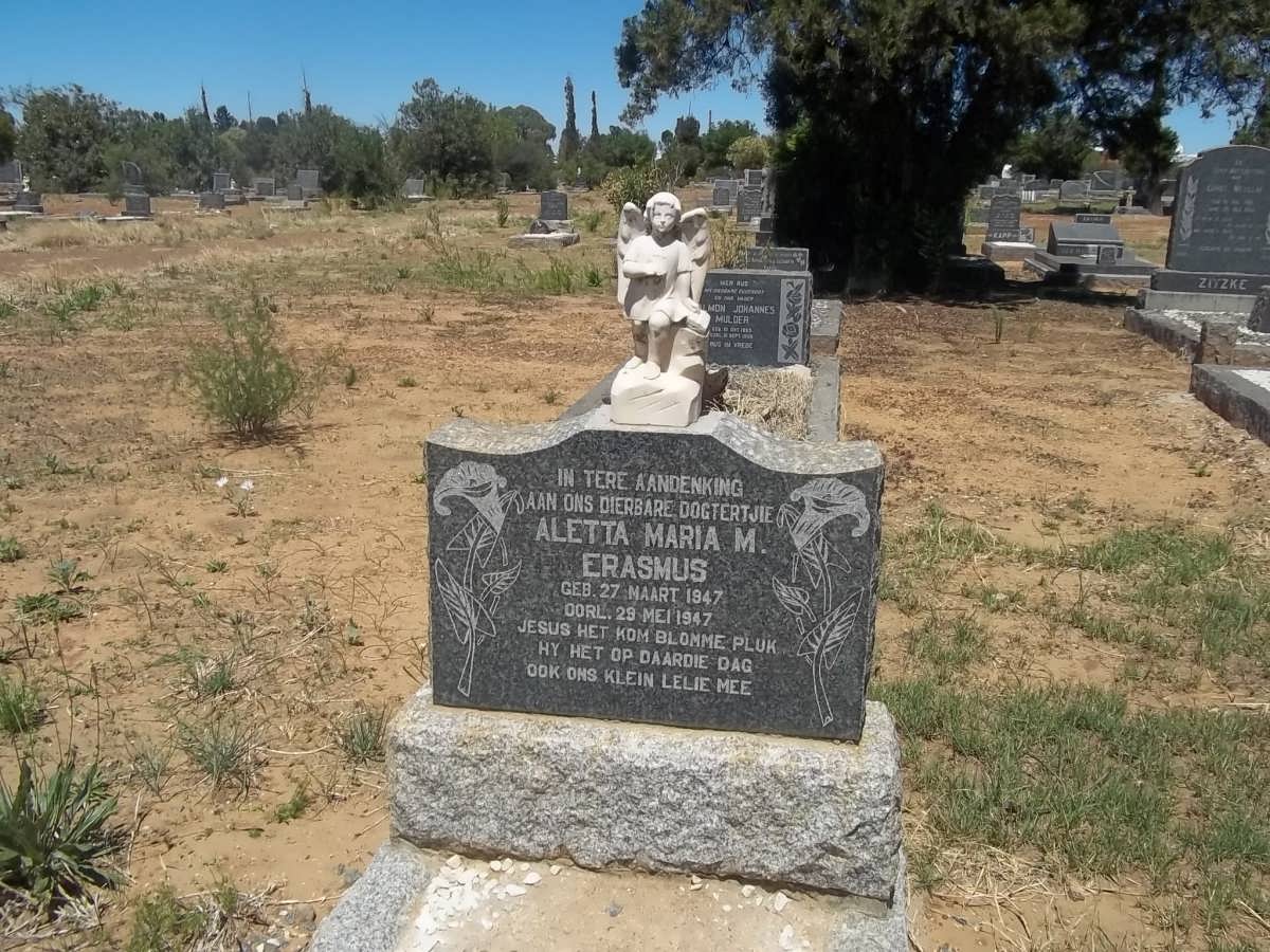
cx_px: 635
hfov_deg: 56.8
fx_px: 1174
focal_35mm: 32
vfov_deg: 44.2
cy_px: 476
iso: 80
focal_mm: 5.7
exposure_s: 1/800
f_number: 5.5
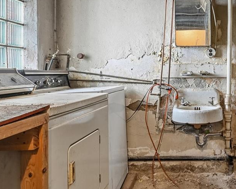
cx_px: 210
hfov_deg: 47.8
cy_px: 77
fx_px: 238
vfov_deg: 43.2
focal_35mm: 34
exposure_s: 1/2
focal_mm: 14
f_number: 10
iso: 250
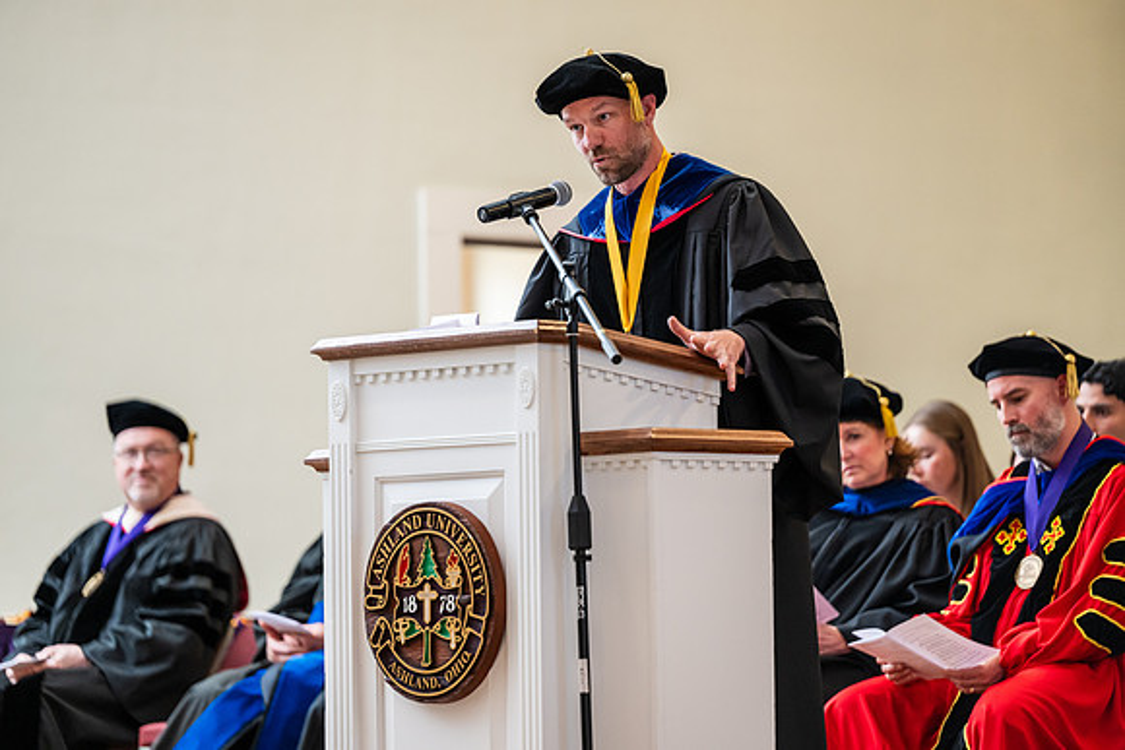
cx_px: 562
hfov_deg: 11.7
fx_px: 5470
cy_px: 375
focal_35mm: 175
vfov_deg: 7.9
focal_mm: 175
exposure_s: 1/200
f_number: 3.2
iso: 1600
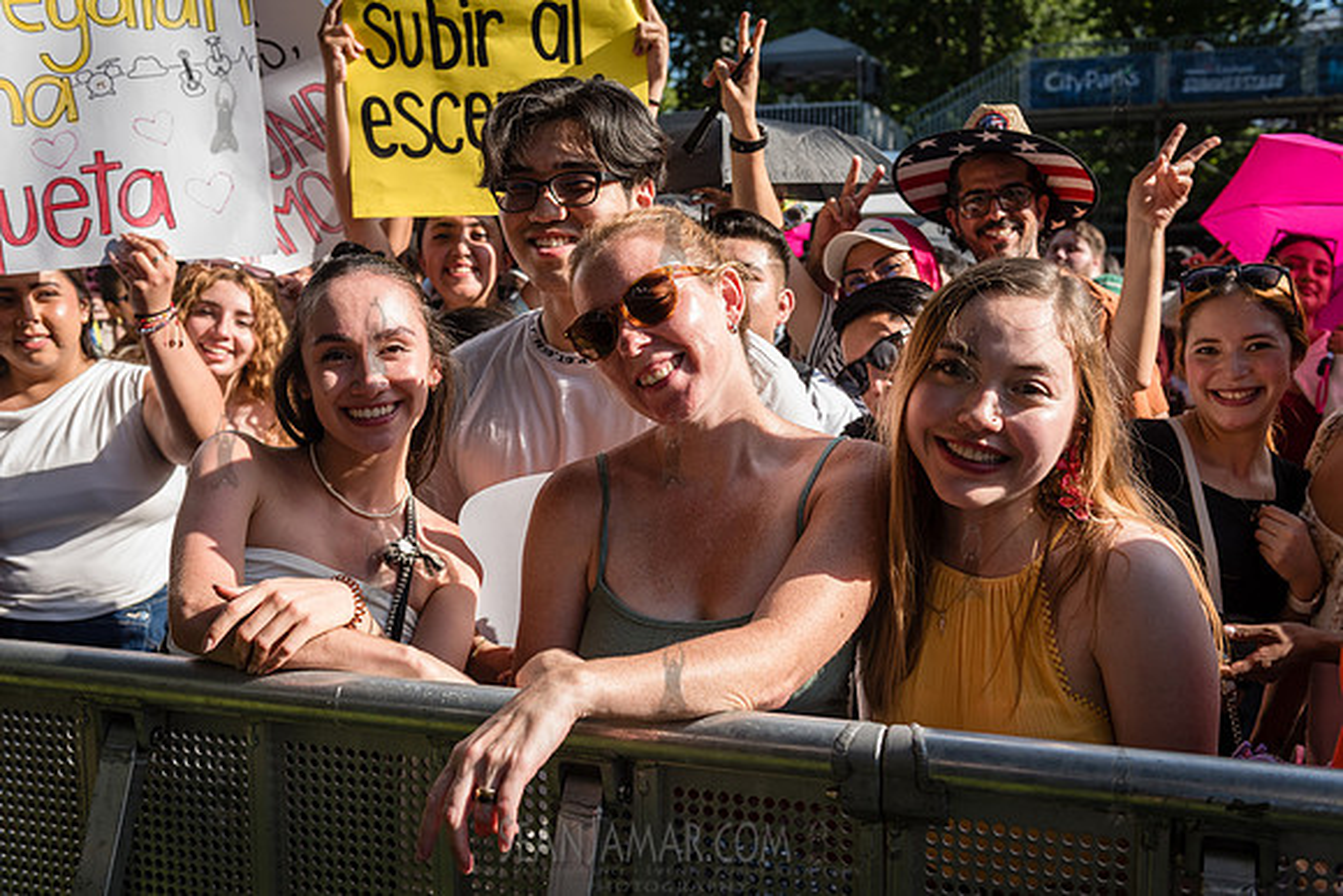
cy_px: 448
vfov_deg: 35.1
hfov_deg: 50.7
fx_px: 1418
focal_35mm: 38
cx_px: 672
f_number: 5
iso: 500
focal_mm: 38
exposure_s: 1/1250
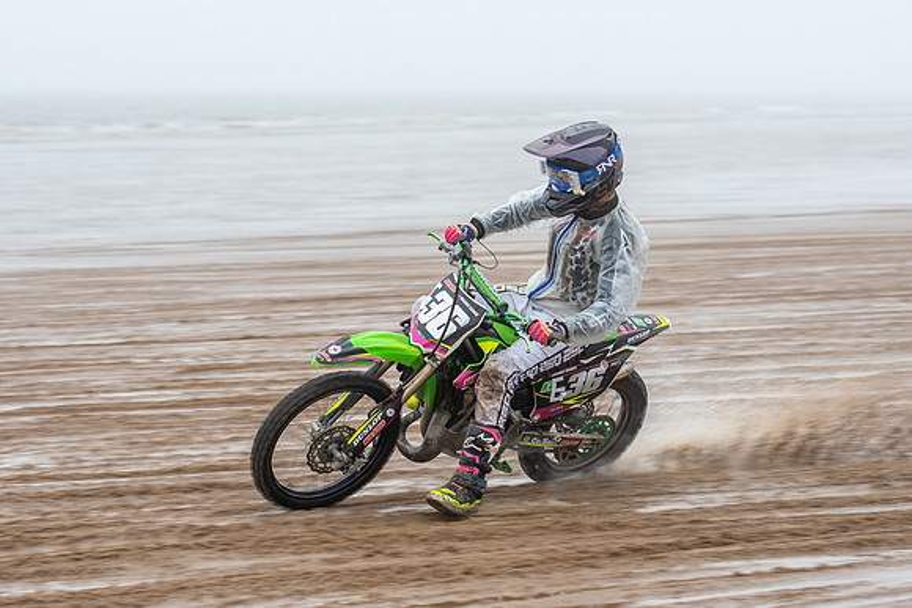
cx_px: 456
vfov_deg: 11.0
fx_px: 3158
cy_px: 304
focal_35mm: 125
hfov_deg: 16.4
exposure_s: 1/400
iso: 200
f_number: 4
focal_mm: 78
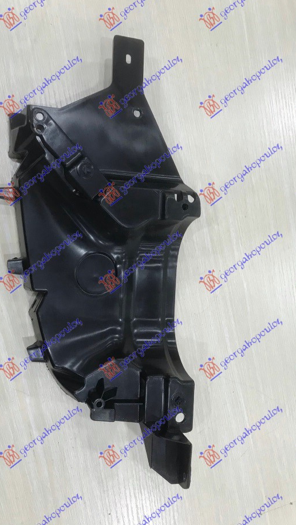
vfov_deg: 62.6
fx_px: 432
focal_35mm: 31
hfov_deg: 37.8
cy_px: 262
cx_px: 138
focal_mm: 3.99
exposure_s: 1/33
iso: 32
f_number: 1.8
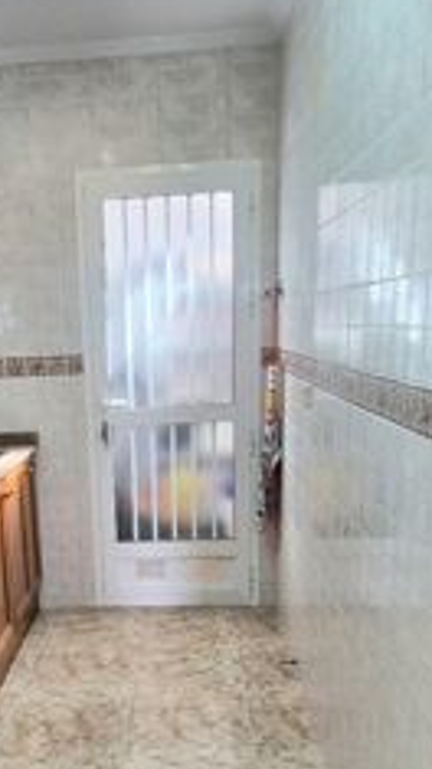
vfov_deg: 59.7
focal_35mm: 32
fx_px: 652
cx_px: 105
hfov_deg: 35.8
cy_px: 510
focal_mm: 2.2
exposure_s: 1/50
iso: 125
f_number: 2.2
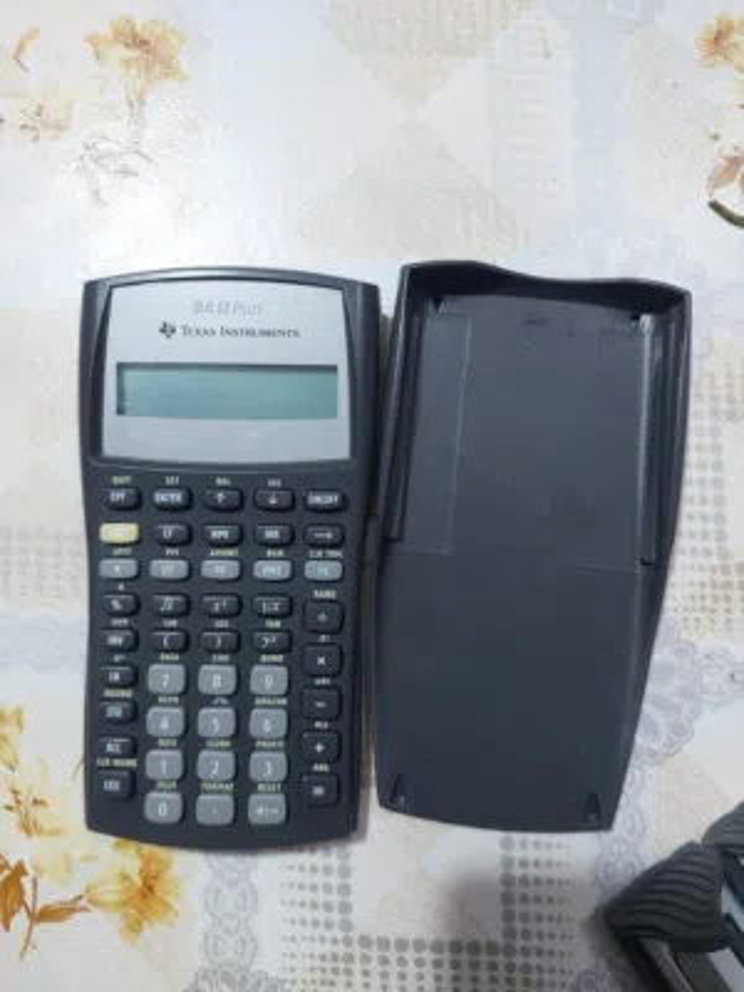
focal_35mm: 23
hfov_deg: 58.9
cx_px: 372
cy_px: 496
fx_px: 659
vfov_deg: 73.9
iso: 250
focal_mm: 5.06
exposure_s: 1/50
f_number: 1.8
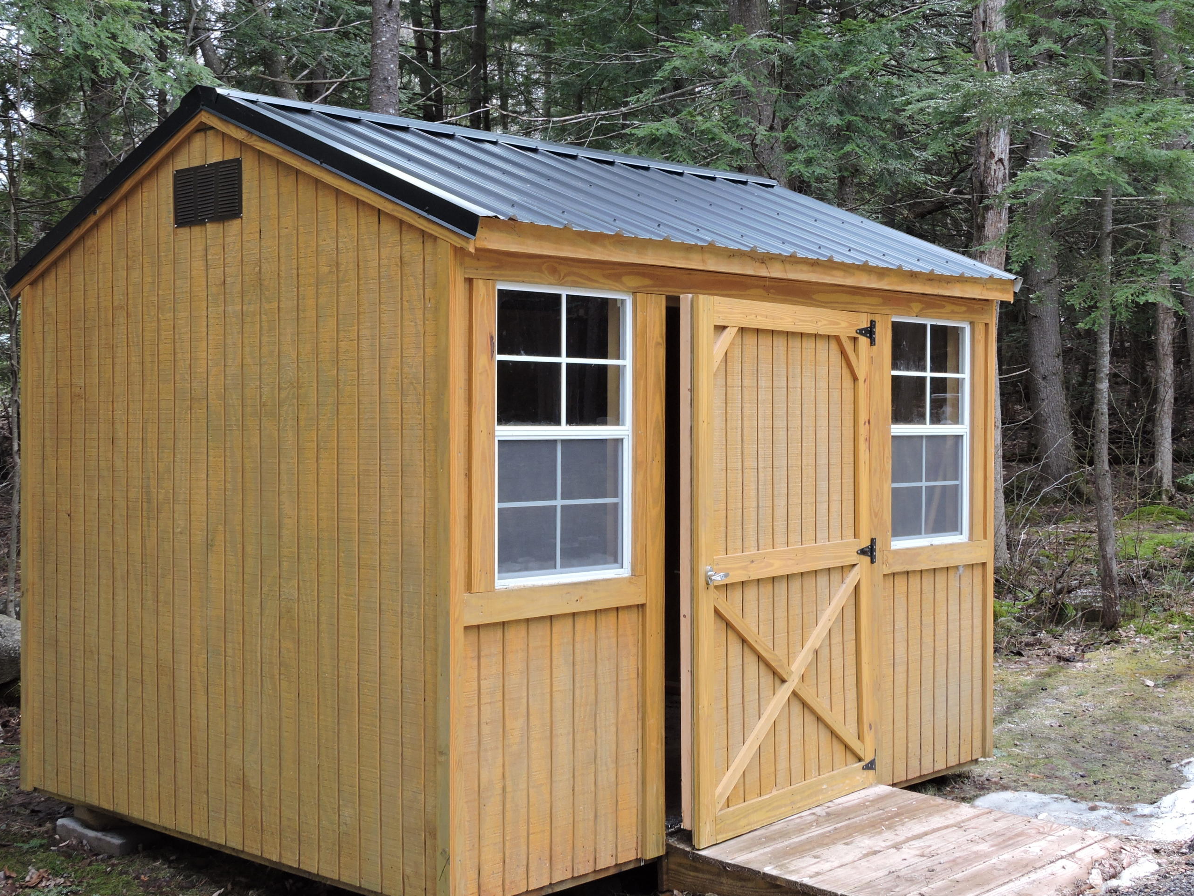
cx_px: 547
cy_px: 406
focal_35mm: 47
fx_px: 1621
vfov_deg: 30.9
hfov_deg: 40.4
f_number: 3.8
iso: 100
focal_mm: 7.2
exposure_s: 1/100
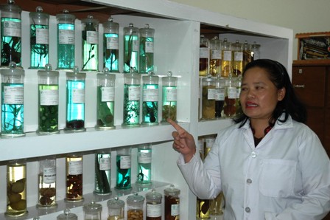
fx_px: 481
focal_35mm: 52
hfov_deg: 37.9
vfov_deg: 25.7
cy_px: 110
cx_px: 165
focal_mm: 35
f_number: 4.2
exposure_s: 1/60
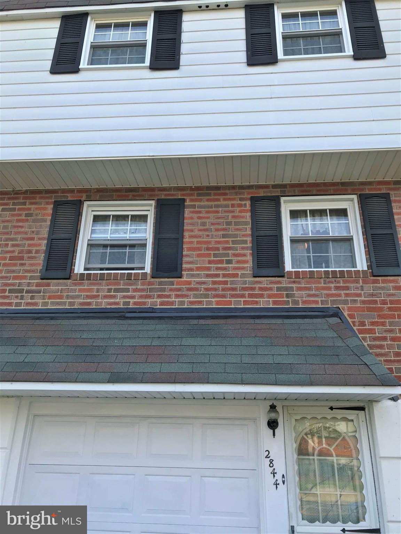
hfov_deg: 49.7
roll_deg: -2.0
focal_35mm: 28
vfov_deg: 63.4
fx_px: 432
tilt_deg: +24.4
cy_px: 267
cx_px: 200
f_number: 1.8
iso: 20
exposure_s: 1/618
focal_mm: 3.99
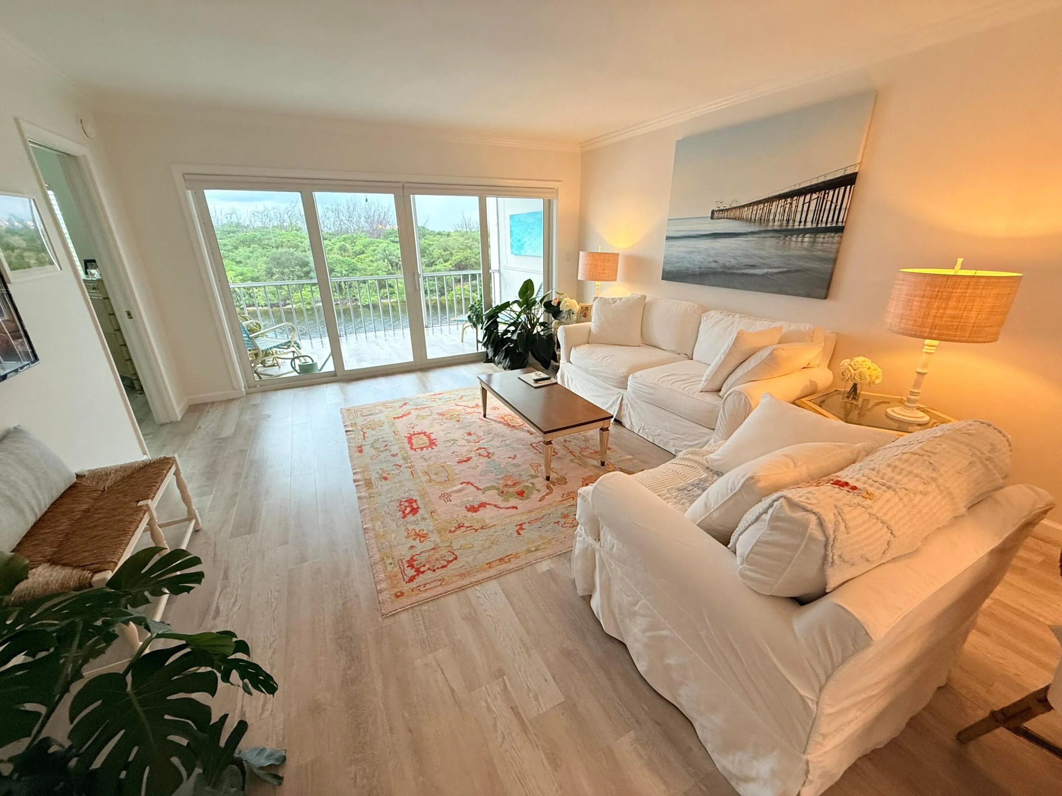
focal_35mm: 14
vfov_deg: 85.7
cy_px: 398
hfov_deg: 102.1
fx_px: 430
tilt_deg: -20.5
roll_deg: +1.0
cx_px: 531
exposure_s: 1/120
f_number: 2.2
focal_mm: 2.22
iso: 125
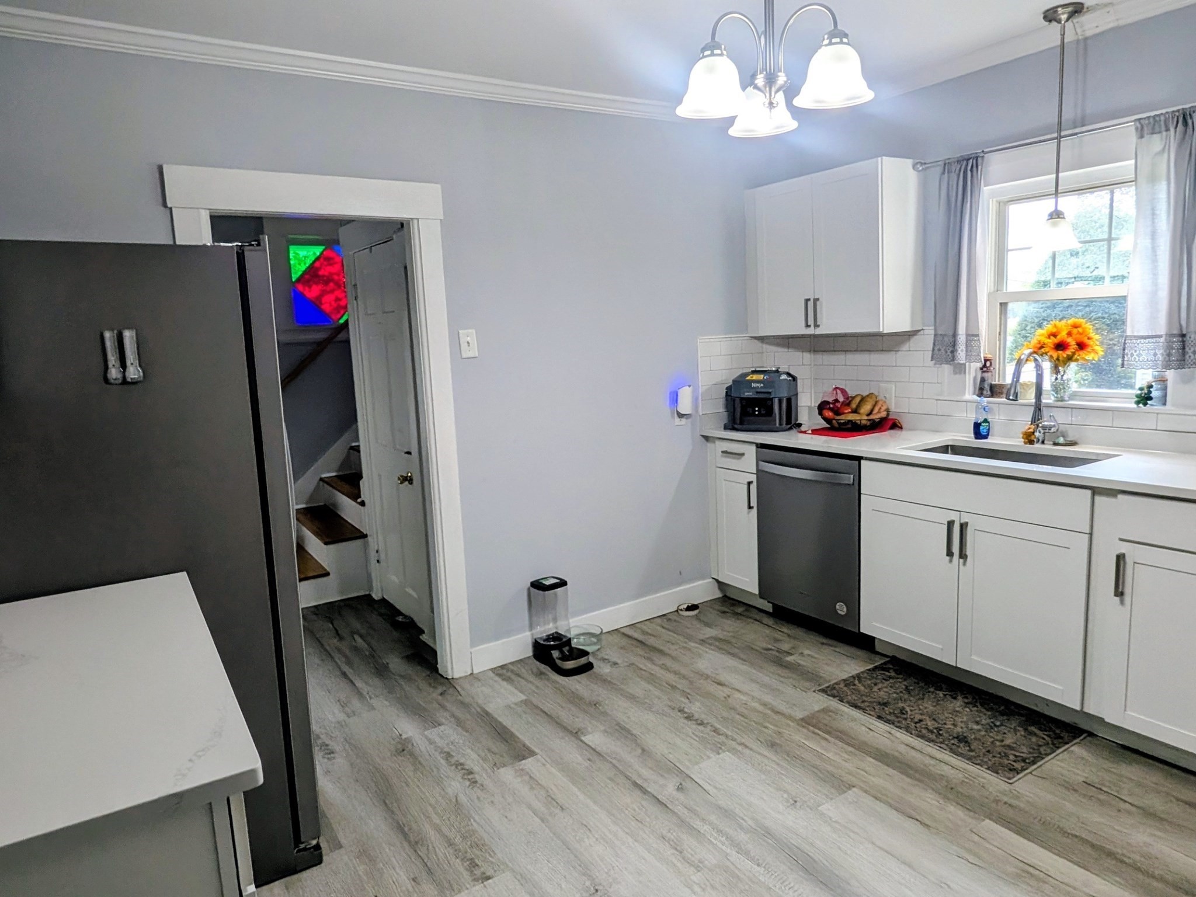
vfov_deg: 78.1
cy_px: 448
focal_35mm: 16
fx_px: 553
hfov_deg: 94.5
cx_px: 598
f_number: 2.2
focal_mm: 2.22
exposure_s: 1/60
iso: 71
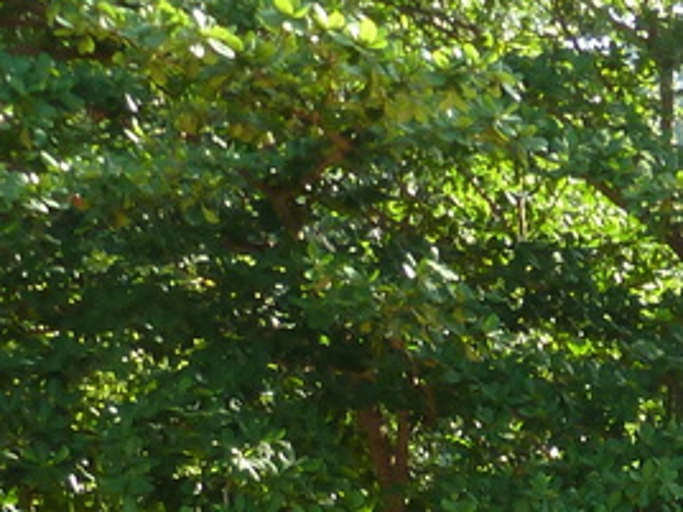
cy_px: 884
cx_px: 1205
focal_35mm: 112
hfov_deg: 15.3
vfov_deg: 12.3
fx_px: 2210
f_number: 3.5
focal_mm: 4.1
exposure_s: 1/100
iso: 80
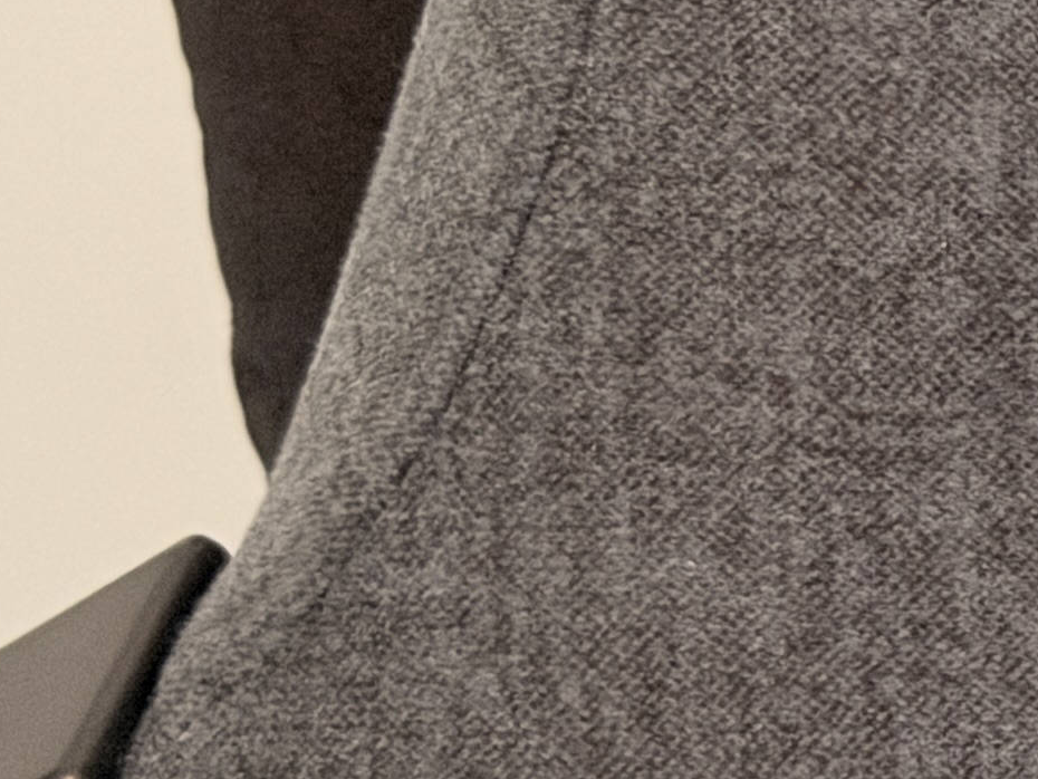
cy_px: 485
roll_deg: -1.4
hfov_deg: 9.1
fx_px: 6239
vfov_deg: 7.1
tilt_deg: -18.3
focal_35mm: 208
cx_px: 1840
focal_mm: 6.76
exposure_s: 1/33
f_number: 1.78
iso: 250
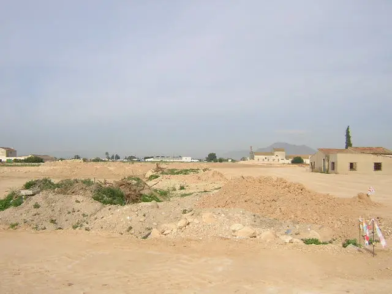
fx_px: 408
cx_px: 196
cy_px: 147
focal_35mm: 36
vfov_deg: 39.7
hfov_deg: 51.4
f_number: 5.2
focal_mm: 4.7
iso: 100
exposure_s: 1/378
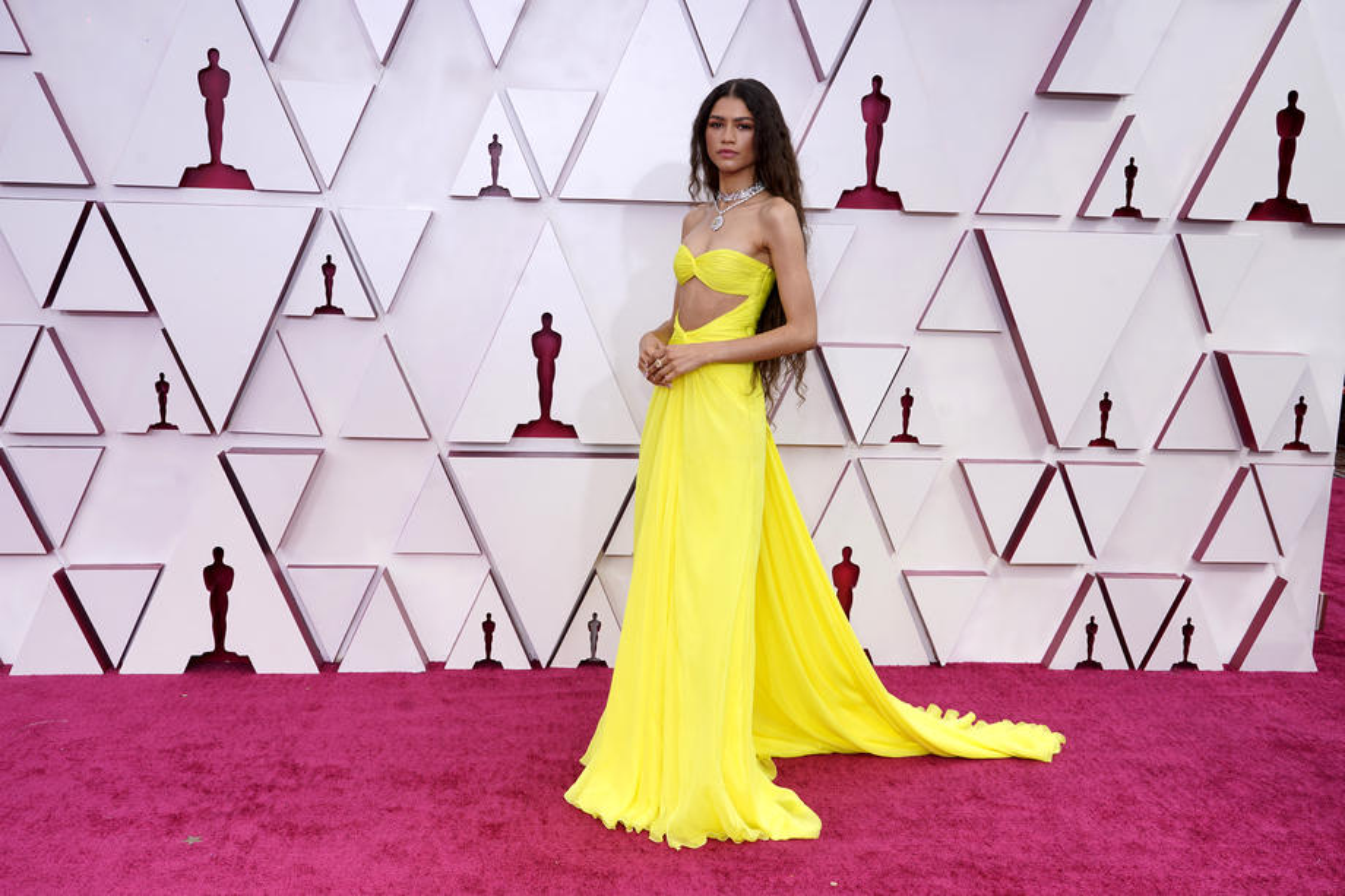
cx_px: 672
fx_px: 1345
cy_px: 448
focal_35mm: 36
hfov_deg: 53.1
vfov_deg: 36.9
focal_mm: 36
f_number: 9
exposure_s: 1/250
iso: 160
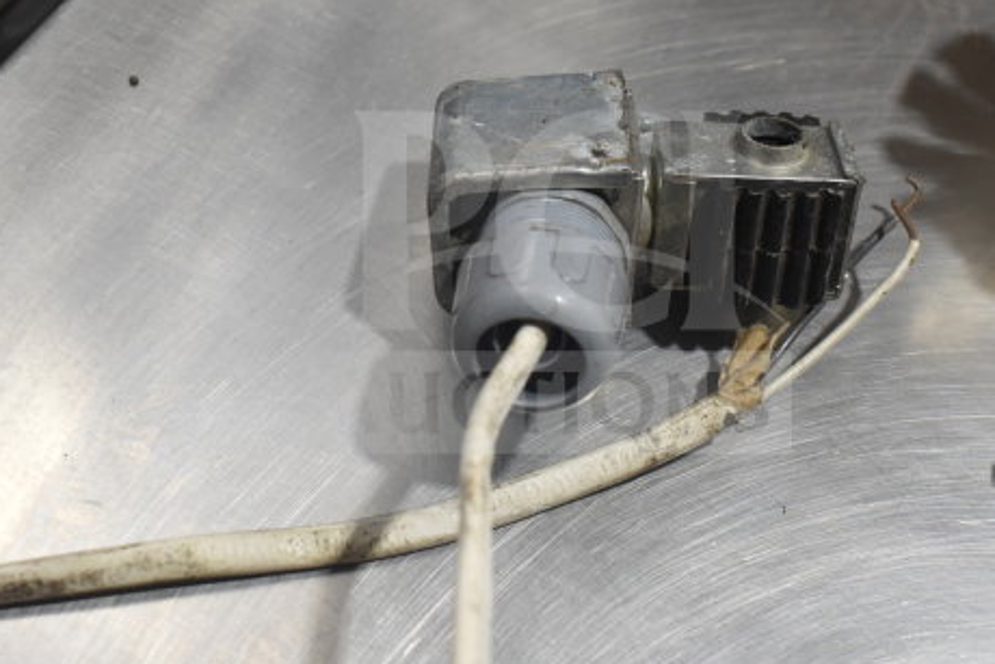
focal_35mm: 58
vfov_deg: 23.5
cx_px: 547
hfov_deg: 34.6
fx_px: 1594
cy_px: 282
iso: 1000
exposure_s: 1/160
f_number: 4.2
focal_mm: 29
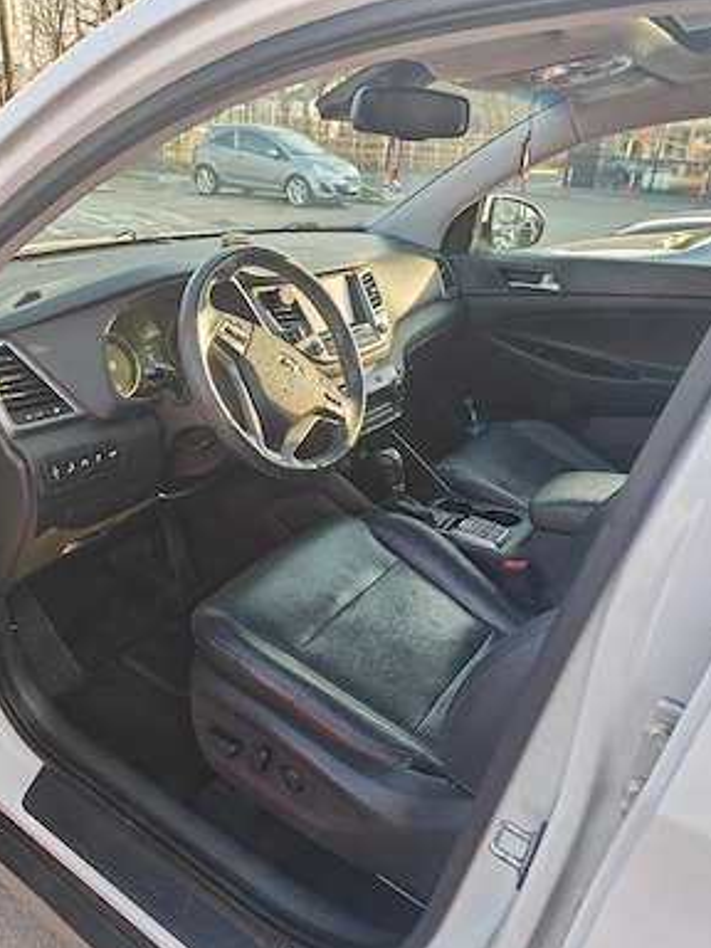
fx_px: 685
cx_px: 348
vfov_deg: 69.4
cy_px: 479
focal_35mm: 25
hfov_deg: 54.9
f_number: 1.8
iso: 50
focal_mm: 5.59
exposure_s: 1/333
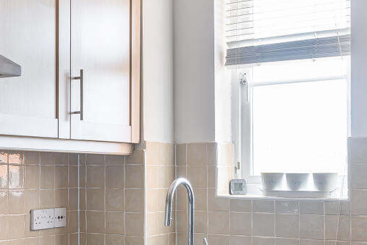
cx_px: 71
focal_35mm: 72
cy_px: 179
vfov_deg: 18.8
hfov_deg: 27.5
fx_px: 734
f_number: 8
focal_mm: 24
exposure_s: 5
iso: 100
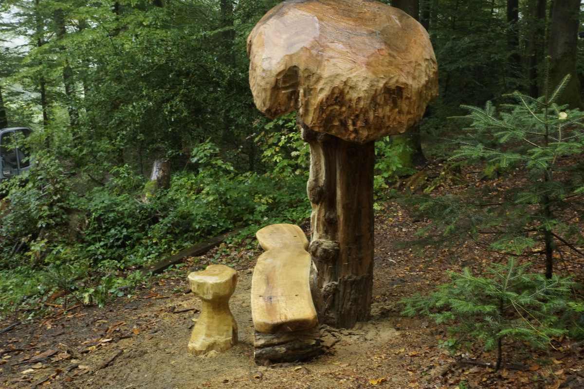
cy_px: 194
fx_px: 681
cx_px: 292
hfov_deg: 46.4
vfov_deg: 31.9
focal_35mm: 42
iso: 1600
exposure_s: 1/20
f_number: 10
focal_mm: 28
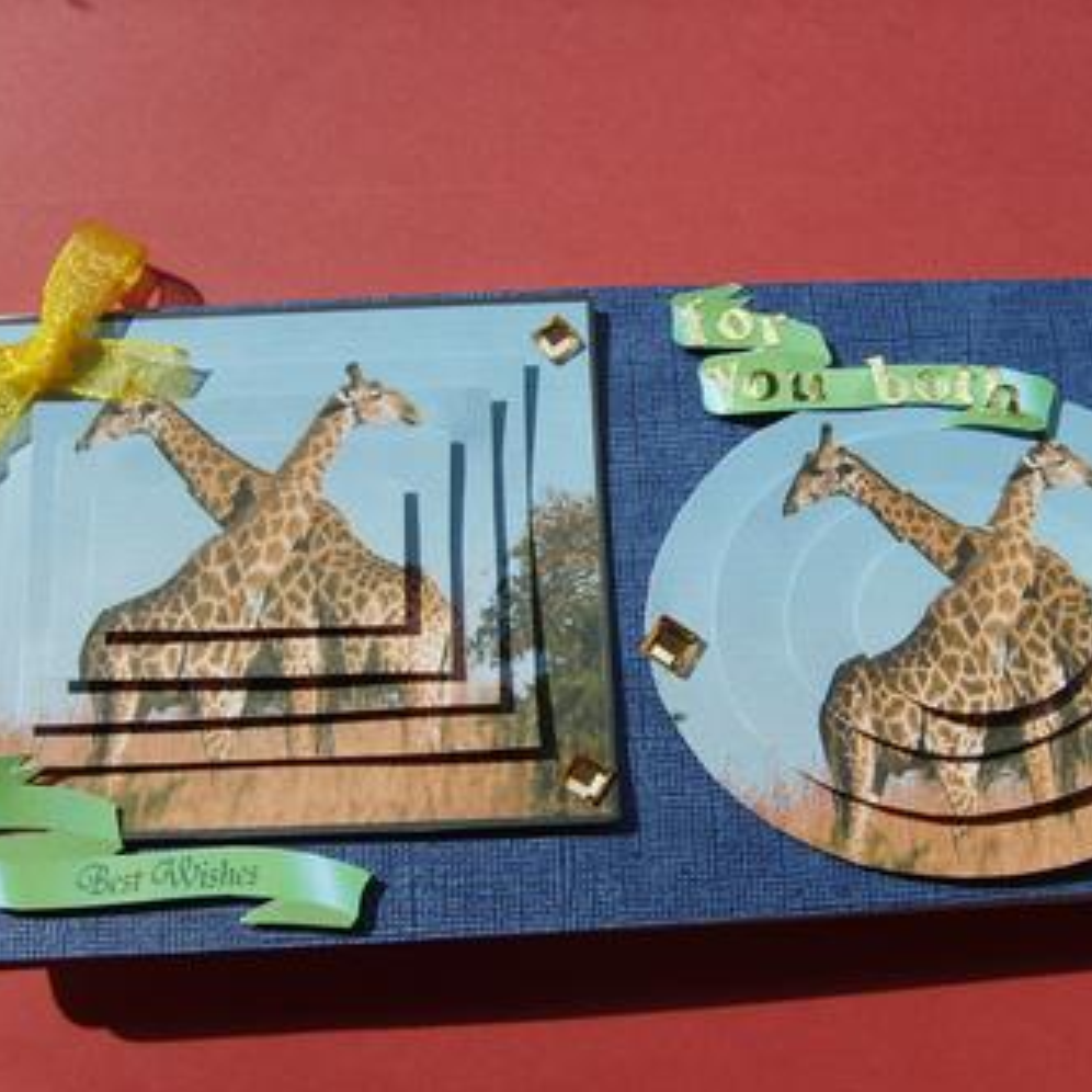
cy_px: 553
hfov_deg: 40.0
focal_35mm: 42
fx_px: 1499
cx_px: 602
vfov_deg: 40.0
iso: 50
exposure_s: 1/750
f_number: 2.8
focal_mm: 5.8
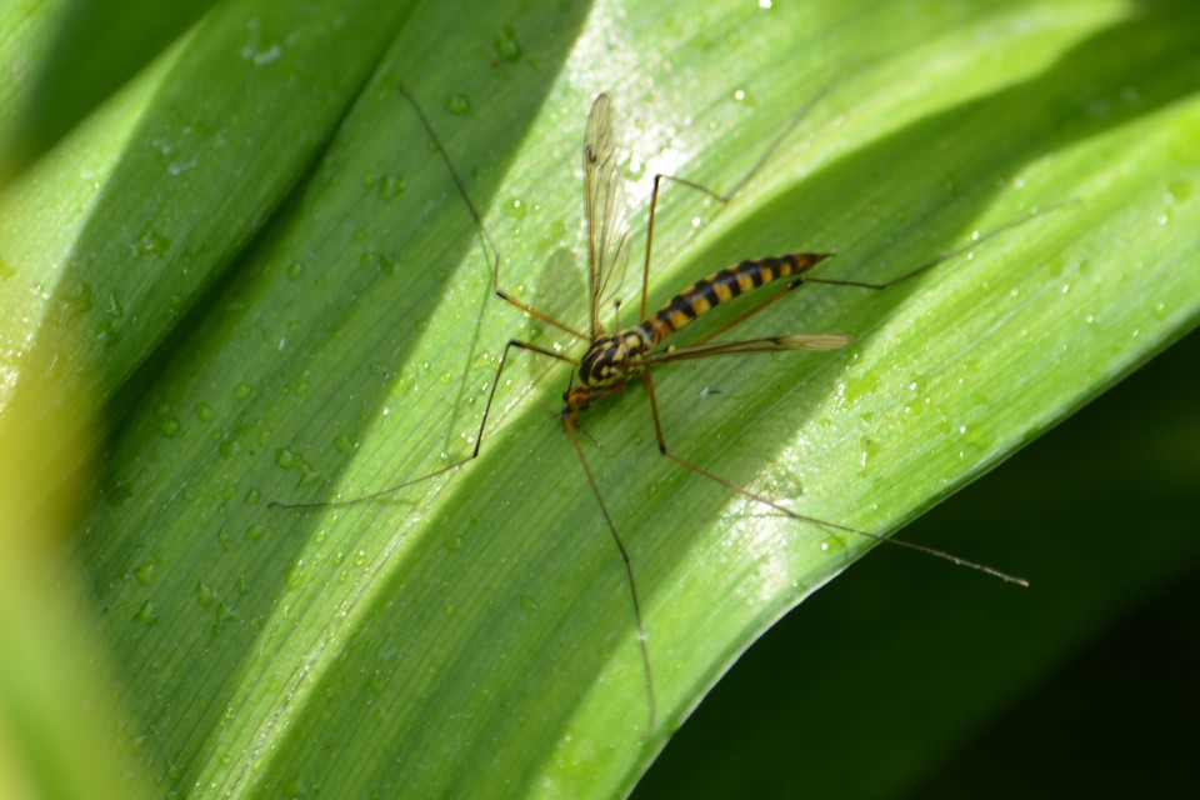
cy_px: 400
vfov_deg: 3.8
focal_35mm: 360
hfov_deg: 5.7
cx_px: 600
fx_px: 11999
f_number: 8
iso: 100
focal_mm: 240
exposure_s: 1/125
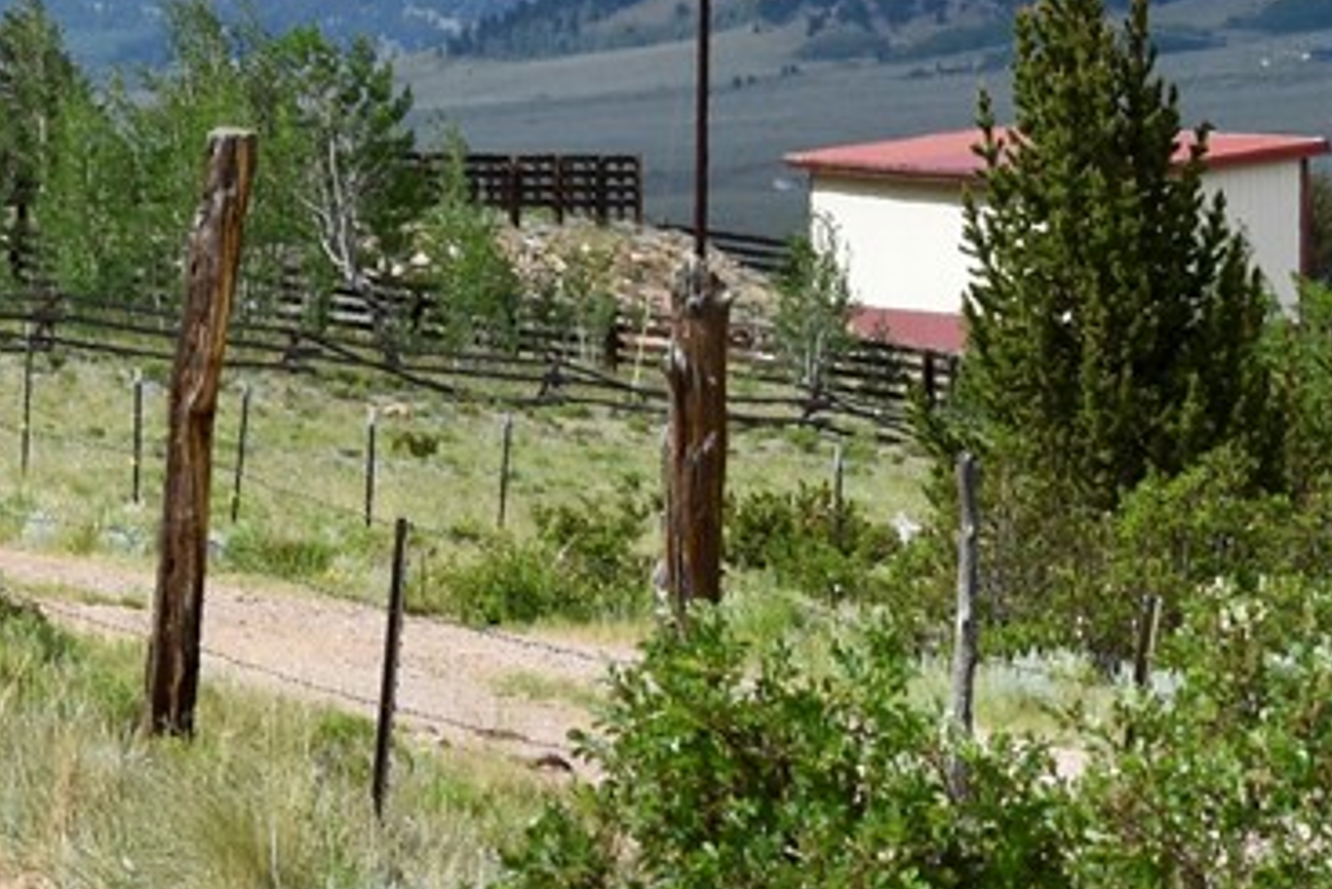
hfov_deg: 4.2
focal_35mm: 485
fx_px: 17951
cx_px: -223
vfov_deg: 2.8
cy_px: -267
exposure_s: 1/400
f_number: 10
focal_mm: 70
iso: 200
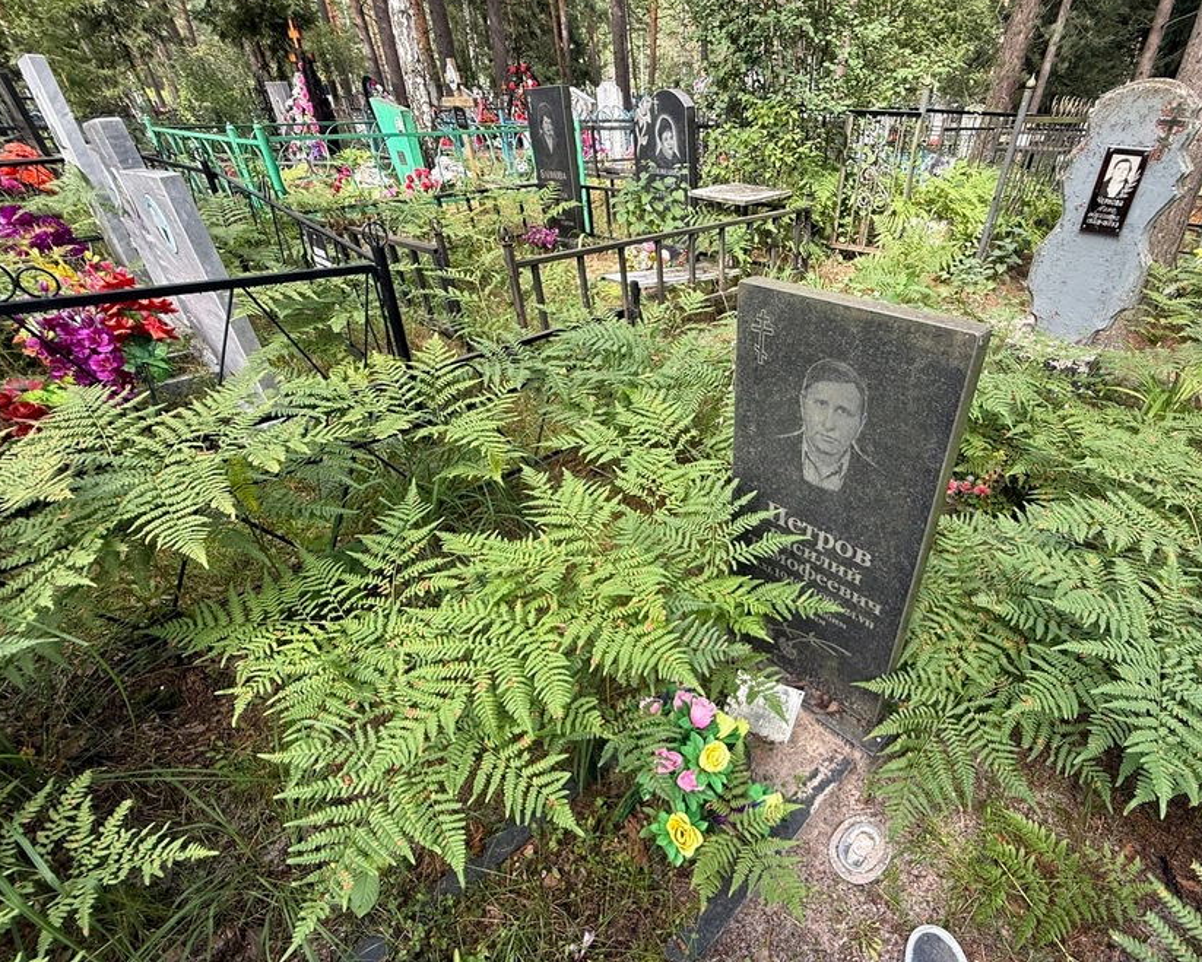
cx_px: 711
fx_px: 605
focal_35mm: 17
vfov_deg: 76.7
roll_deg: +1.9
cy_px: 542
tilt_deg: -34.1
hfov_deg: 88.7
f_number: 2.2
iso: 50
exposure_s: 1/99
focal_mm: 2.22
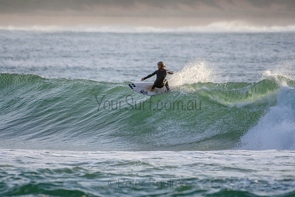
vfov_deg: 1.8
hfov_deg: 2.7
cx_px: 148
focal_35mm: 750
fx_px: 6147
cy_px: 98
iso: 500
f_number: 5.6
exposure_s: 1/2000
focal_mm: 500
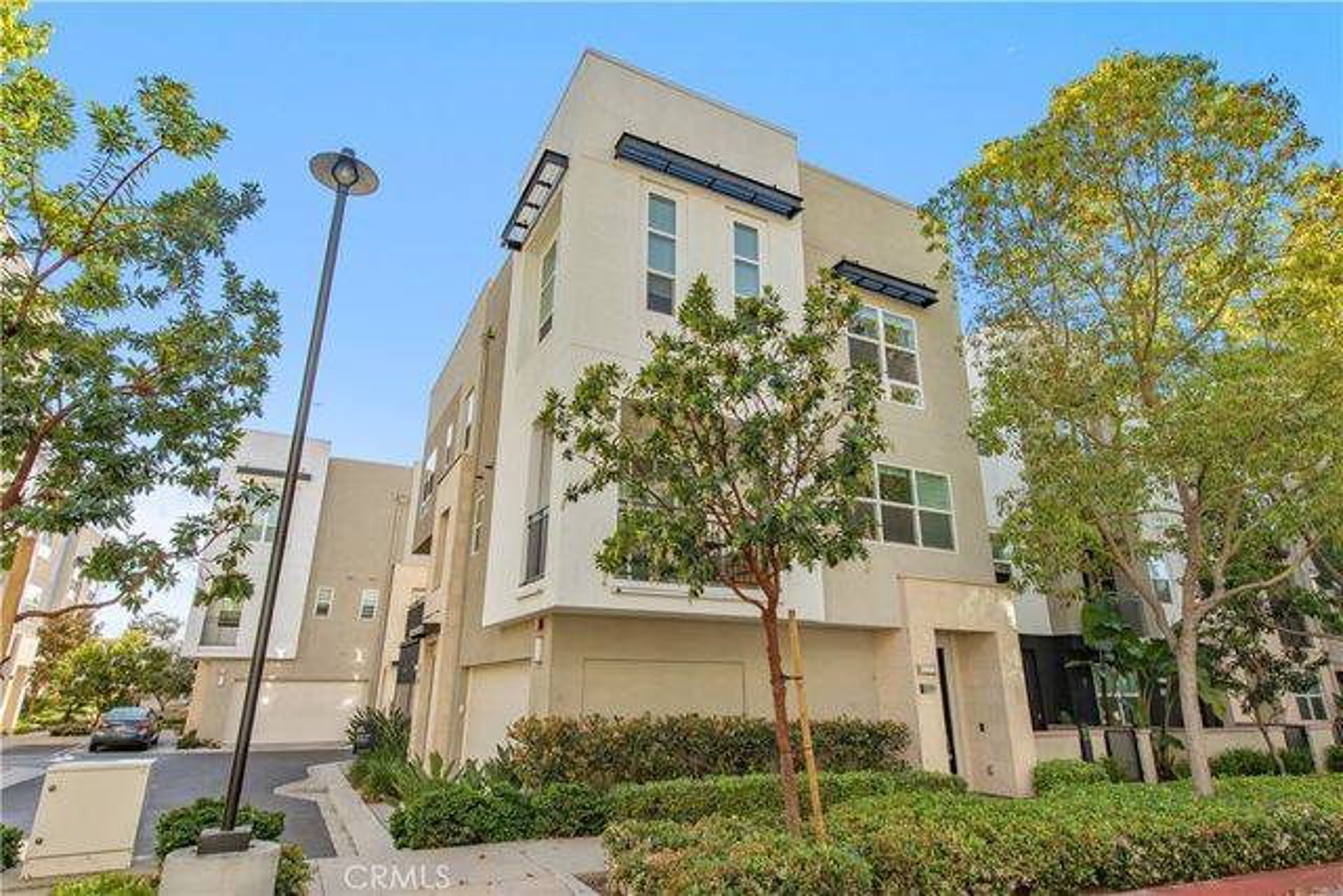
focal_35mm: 20
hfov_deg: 84.0
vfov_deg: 62.0
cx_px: 672
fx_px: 746
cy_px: 448
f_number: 9
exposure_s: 1/320
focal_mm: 20
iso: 200
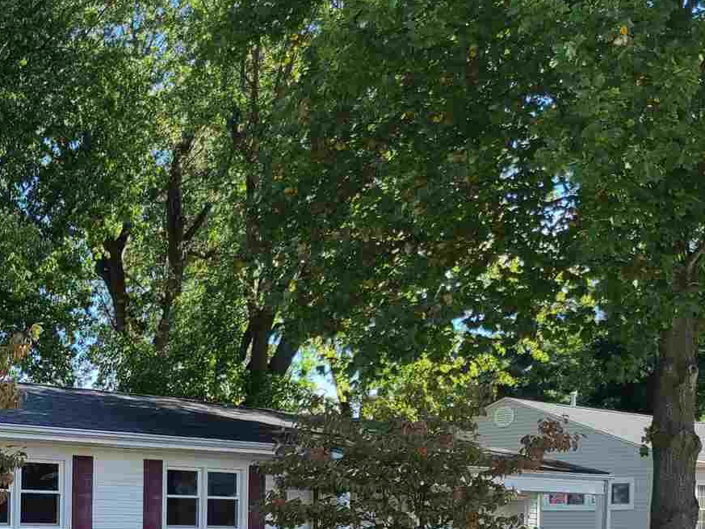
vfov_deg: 23.0
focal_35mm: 61
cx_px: -25
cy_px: 538
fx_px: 1243
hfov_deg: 29.3
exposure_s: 1/868
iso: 40
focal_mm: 5.4
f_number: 1.8
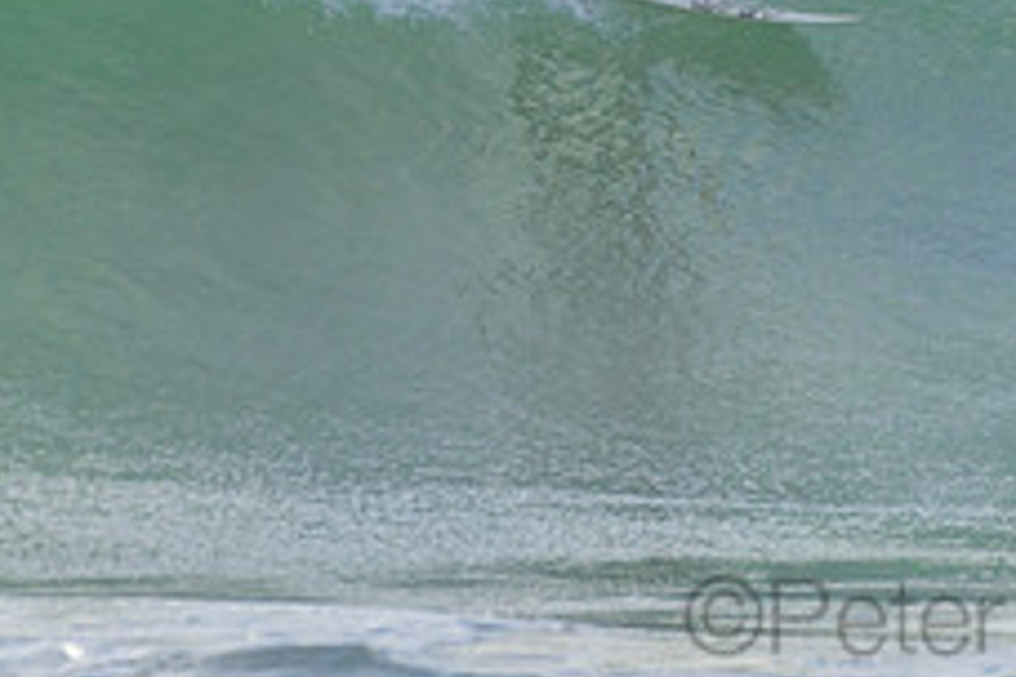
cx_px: 739
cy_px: -154
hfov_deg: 1.3
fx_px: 43910
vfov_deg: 0.9
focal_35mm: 1556
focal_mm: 500
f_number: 5.6
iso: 450
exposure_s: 1/2000
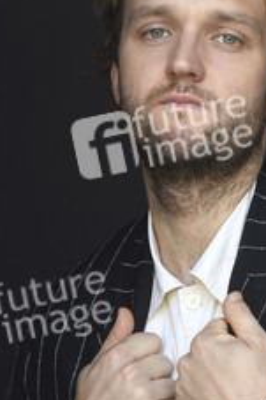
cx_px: 213
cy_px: 226
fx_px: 1953
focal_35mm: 176
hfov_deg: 7.8
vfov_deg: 11.7
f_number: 5
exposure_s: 1/320
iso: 800
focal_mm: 100
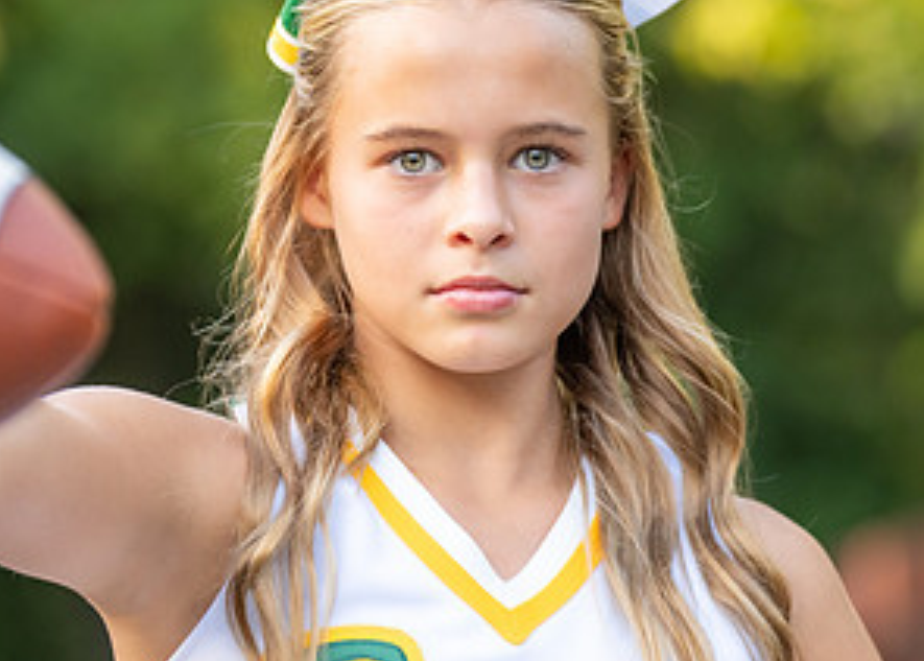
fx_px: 6774
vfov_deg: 5.6
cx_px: 501
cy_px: 326
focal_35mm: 258
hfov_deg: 7.8
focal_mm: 118
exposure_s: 1/1000
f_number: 2.8
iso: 800
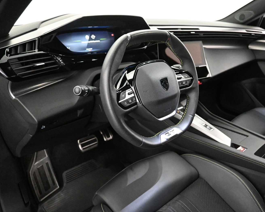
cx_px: 147
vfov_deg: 51.5
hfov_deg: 62.0
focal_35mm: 28
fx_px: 220
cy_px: 108
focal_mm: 16
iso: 9000
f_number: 3.5
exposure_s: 1/60
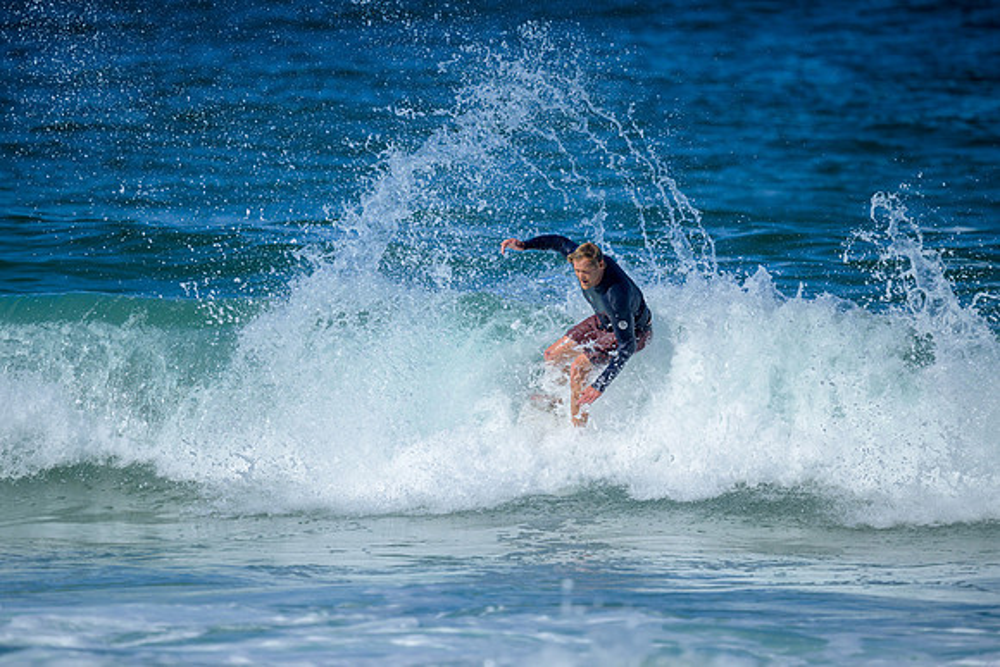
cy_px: 334
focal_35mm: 800
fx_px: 22226
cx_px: 500
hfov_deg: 2.6
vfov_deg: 1.7
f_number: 6.3
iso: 250
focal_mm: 800
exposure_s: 1/2500
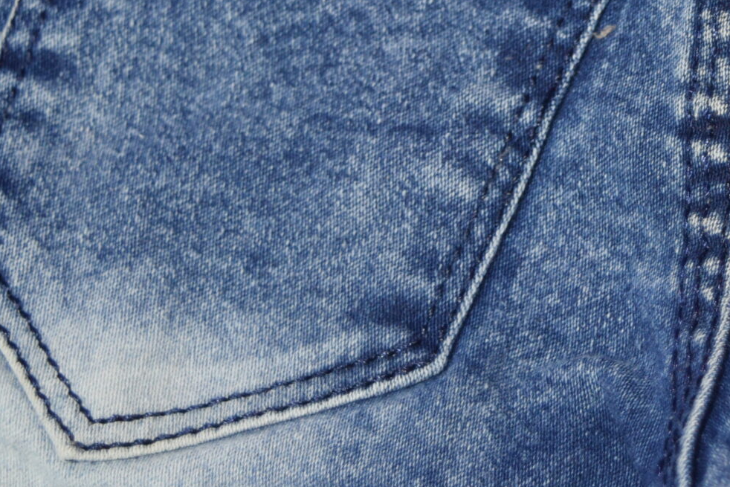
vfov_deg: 10.2
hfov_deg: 15.1
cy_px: -59
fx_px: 2697
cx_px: 782
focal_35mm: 133
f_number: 4.8
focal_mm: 34
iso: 800
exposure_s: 1/125
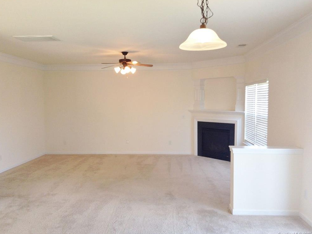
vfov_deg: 41.8
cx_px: 153
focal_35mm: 34
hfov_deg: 54.0
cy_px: 117
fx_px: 306
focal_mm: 3.3
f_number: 2.4
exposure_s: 1/25
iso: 40
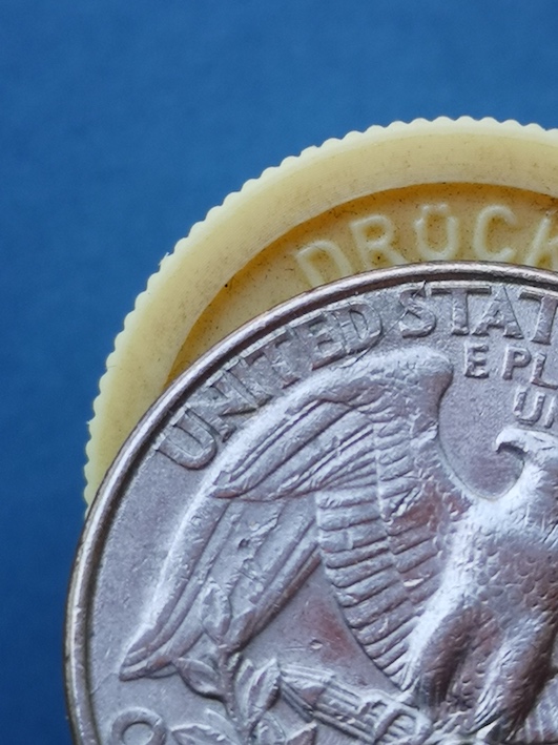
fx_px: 2452
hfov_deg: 13.0
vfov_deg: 17.3
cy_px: 372
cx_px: 279
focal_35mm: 114
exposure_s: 1/336
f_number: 1.8
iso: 50
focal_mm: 5.58
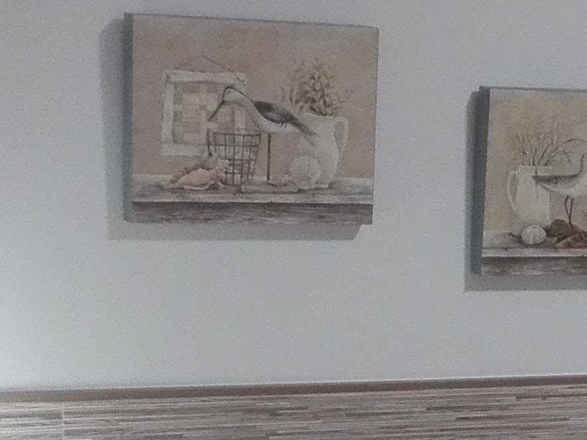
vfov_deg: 11.3
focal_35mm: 127
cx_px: 722
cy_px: 597
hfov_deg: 14.9
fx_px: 2154
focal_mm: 3.79
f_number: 2
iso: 210
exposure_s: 1/33
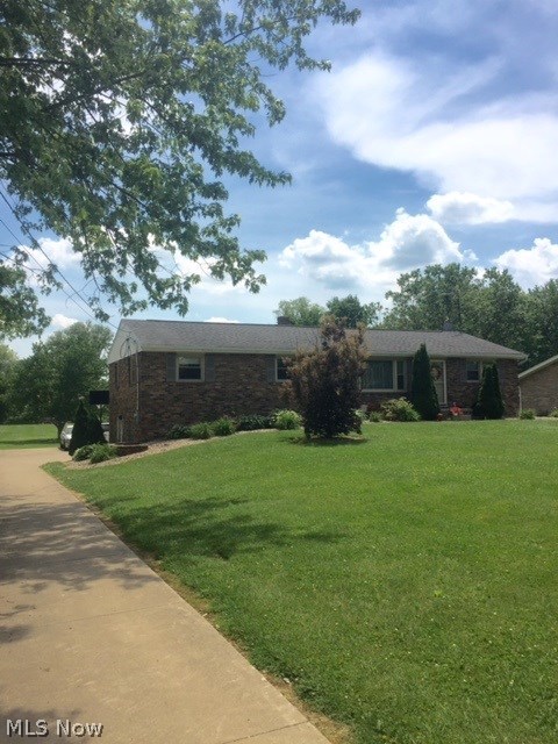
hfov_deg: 48.2
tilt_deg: +1.3
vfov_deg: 61.7
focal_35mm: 29
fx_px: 623
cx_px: 279
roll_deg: +1.0
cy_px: 372
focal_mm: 4.15
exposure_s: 1/3597
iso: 32
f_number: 2.2
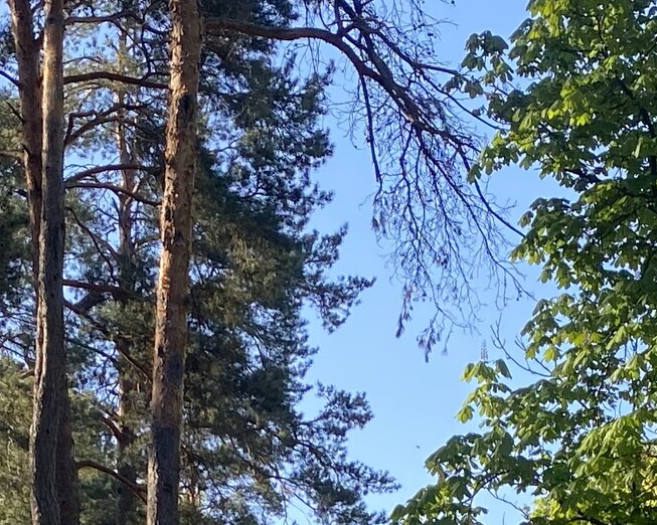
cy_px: 831
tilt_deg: +1.4
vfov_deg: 12.9
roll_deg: -1.3
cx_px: 378
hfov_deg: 17.2
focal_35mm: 112
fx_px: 2177
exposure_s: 1/428
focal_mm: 4.25
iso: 32
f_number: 1.8
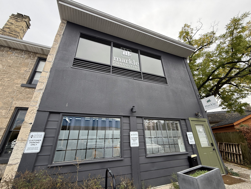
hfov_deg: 102.1
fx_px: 102
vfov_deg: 85.7
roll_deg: +1.7
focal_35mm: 14
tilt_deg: +25.1
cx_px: 126
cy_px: 94
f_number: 2.2
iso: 50
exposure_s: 1/335
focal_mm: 2.22
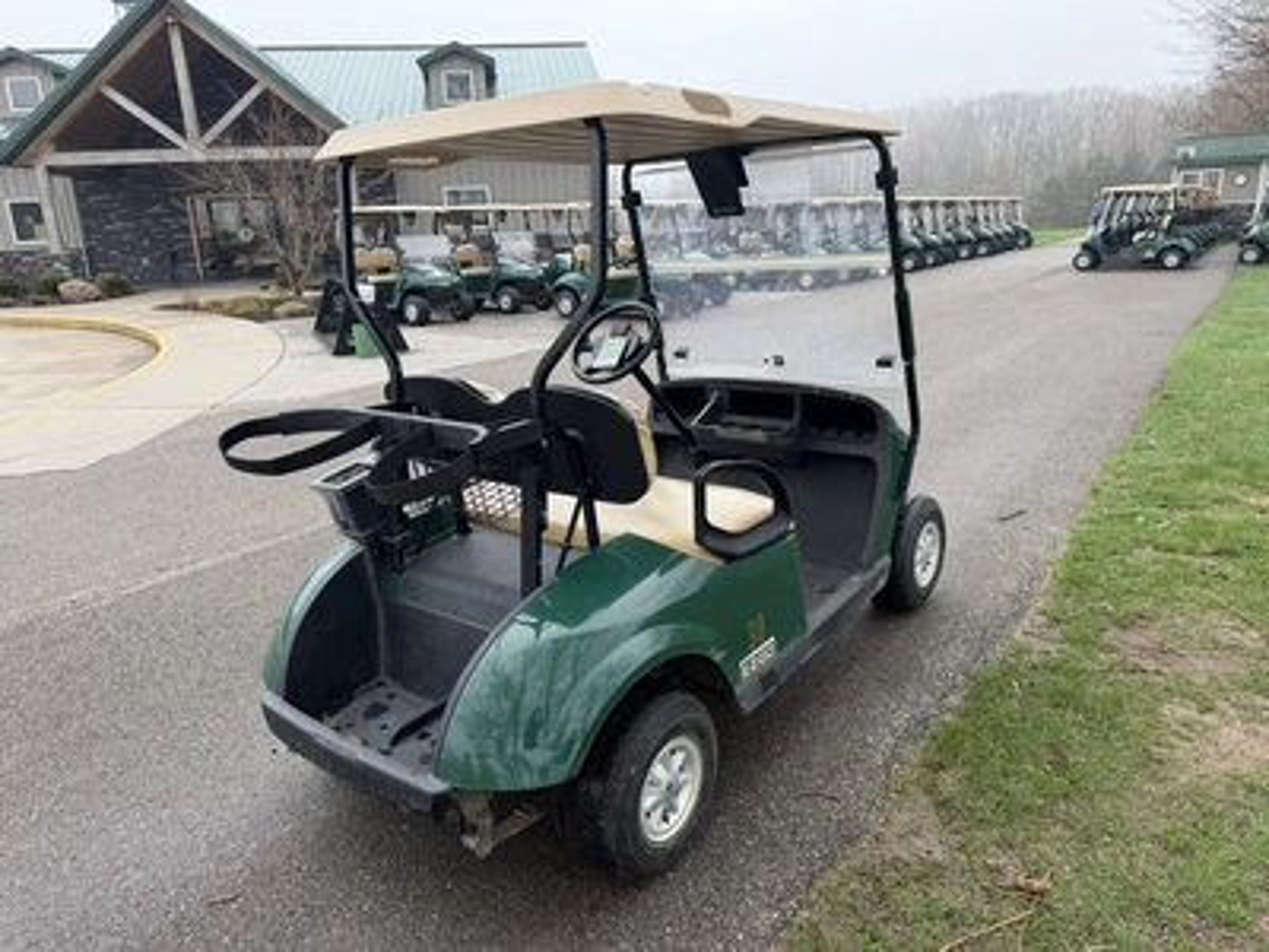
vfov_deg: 56.8
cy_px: 476
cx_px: 634
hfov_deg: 71.6
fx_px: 880
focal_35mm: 24
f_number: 1.78
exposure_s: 1/1075
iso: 100
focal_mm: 6.76
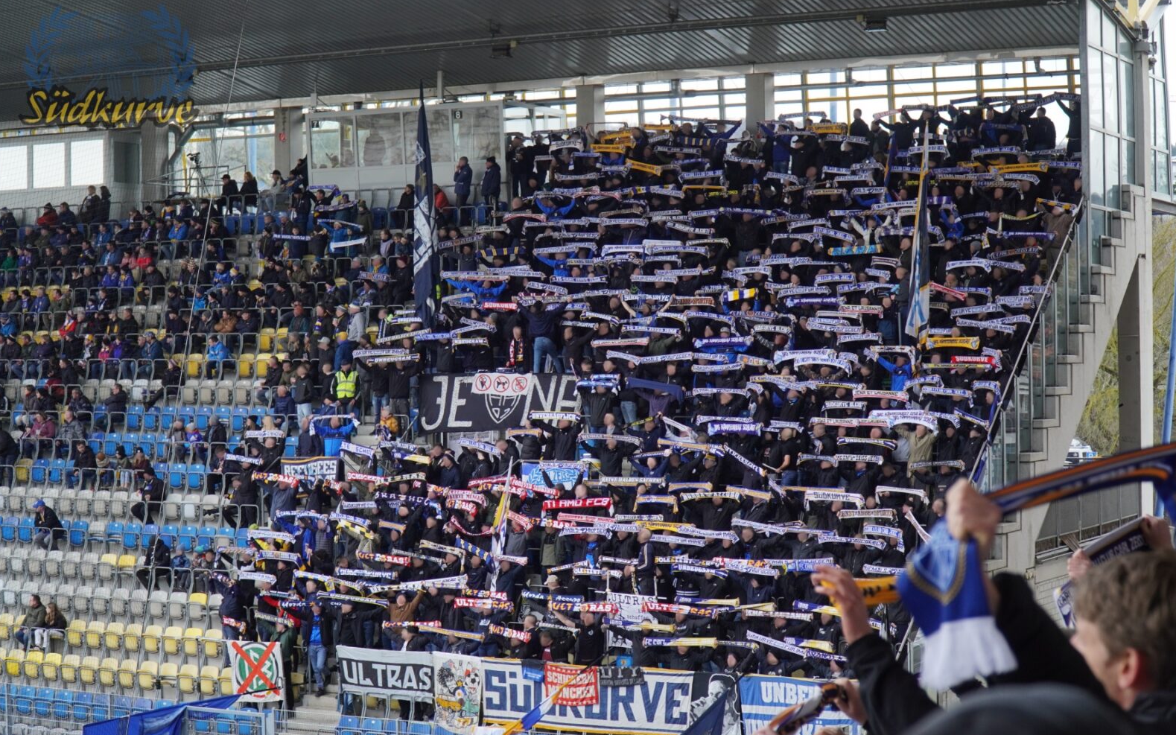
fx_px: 2036
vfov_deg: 20.5
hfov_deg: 32.2
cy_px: 369
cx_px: 586
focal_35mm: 64
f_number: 4
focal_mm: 41
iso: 400
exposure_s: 1/200
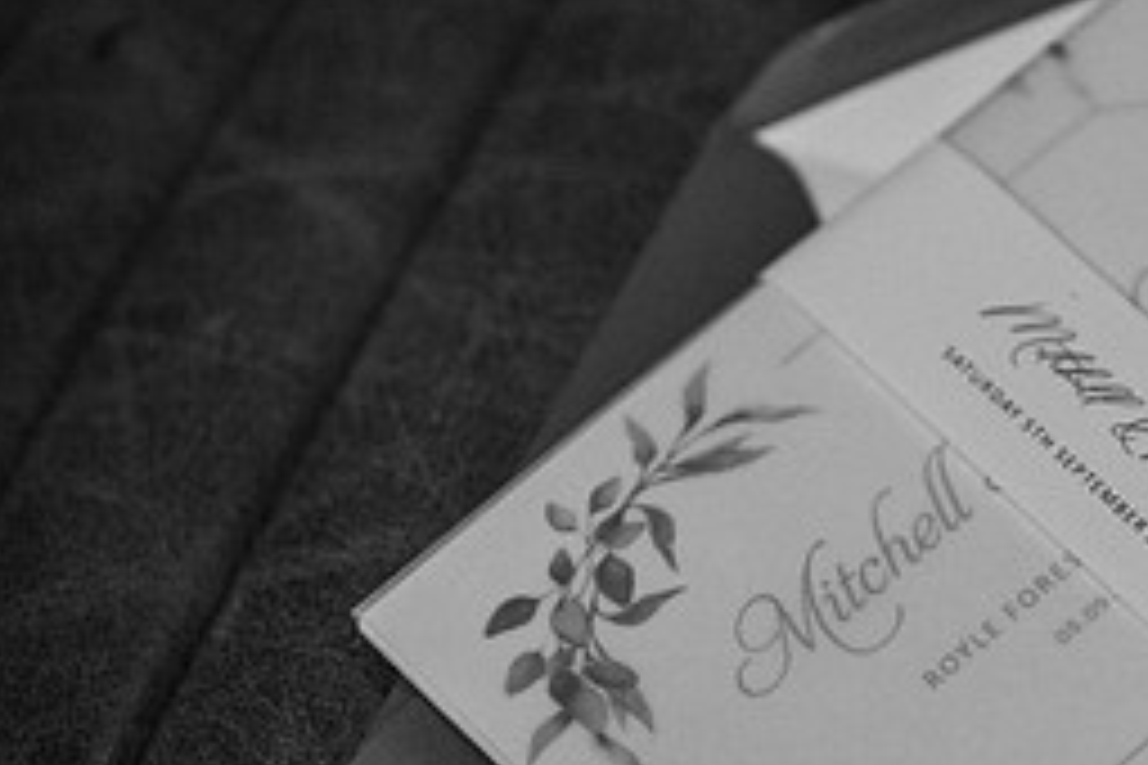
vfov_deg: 7.1
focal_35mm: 193
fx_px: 6154
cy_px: 376
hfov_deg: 10.6
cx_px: 1130
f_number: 2.2
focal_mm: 85
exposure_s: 1/400
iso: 100
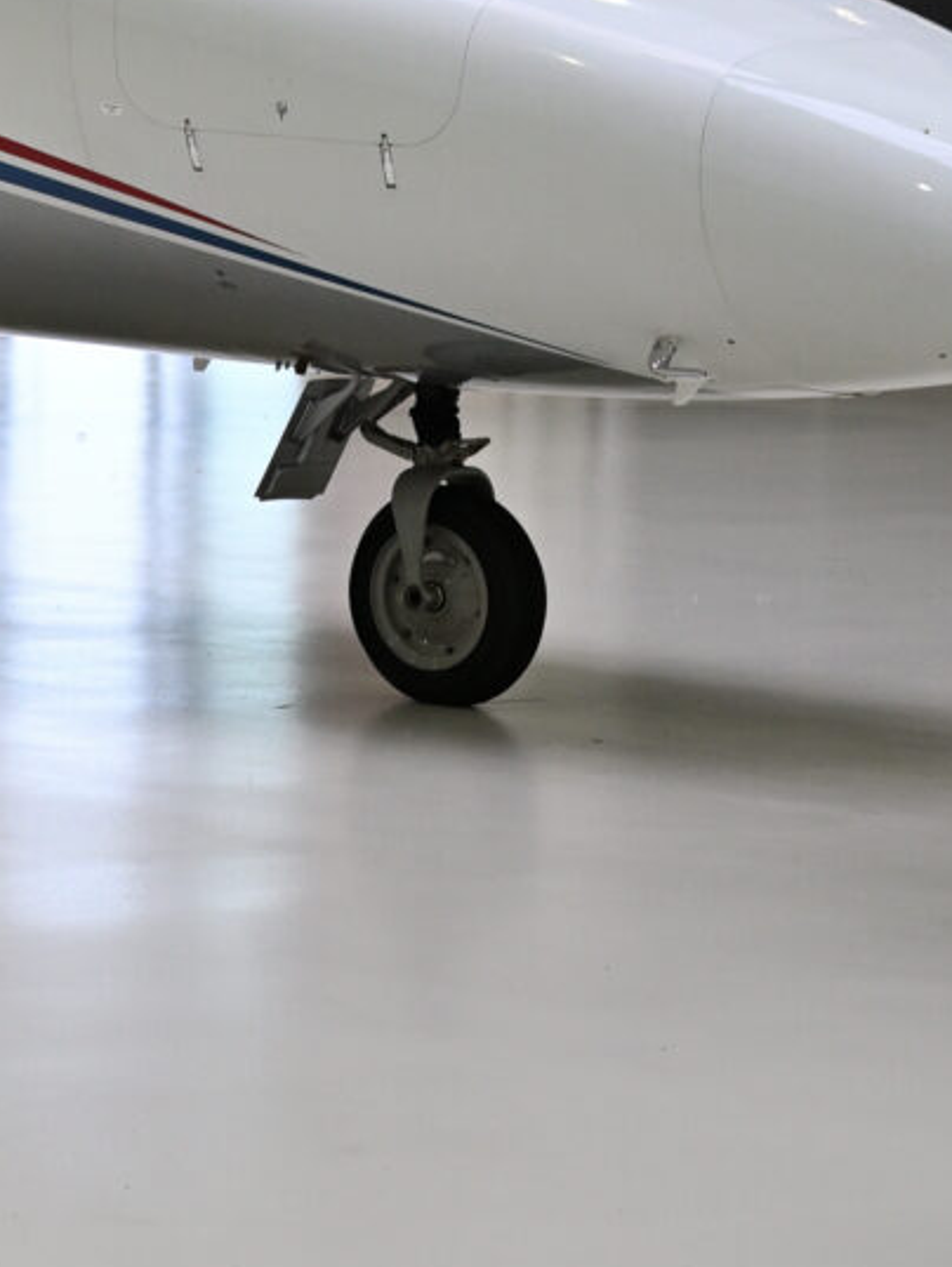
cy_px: -192
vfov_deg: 10.6
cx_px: -1470
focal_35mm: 183
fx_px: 6705
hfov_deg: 7.5
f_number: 5
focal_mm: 40
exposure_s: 1/250
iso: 800
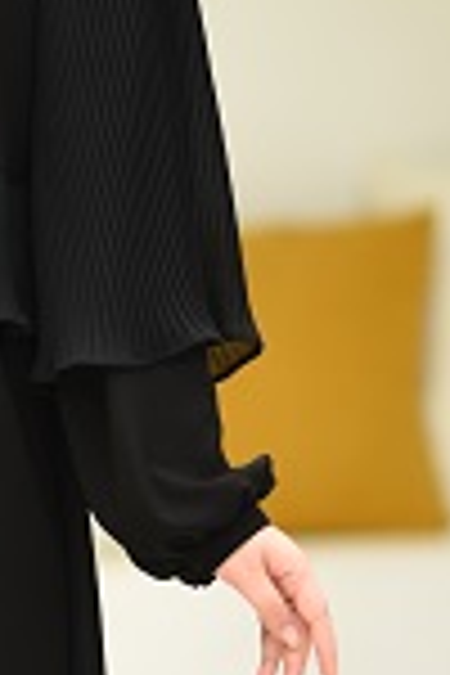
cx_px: -310
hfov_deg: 3.2
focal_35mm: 434
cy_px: 261
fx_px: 8137
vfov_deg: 4.7
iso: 100
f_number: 1.8
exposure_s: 1/640
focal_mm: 85
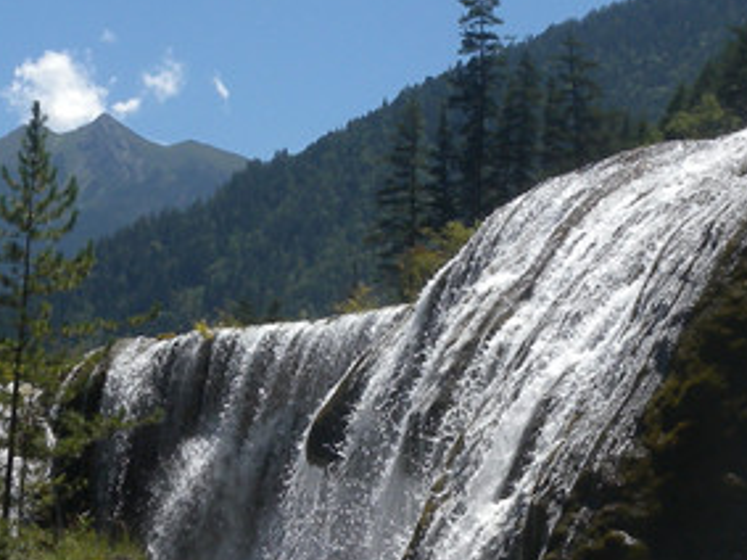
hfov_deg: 19.8
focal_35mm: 99
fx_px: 2135
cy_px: 441
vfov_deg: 14.8
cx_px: 288
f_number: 6.4
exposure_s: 1/260
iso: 64
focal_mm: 6
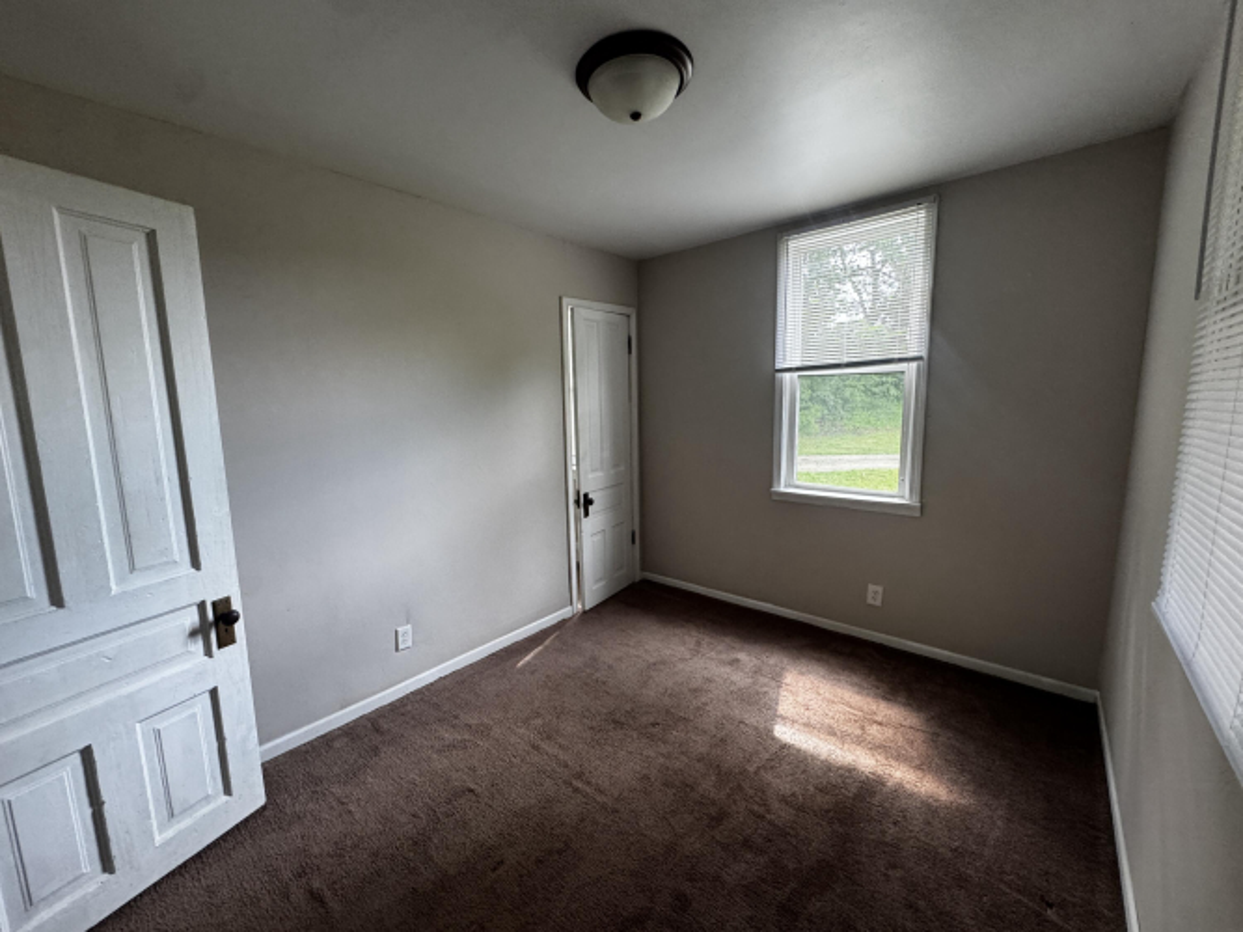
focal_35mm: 14
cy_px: 466
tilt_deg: -5.2
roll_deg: +0.2
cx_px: 622
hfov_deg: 102.1
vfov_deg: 85.7
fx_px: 503
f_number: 2.2
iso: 250
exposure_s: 1/120
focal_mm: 2.22
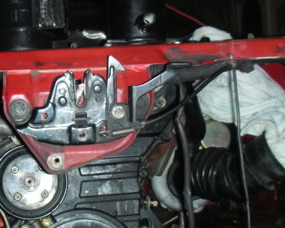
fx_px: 607
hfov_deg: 26.2
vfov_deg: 21.1
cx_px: 81
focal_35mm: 72
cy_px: 174
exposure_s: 1/60.1
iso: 53
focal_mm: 5.8
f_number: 3
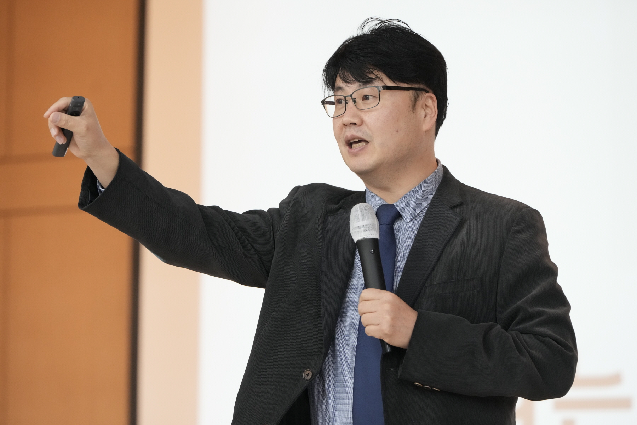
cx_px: 318
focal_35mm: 173
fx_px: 3061
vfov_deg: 7.9
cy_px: 212
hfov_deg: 11.9
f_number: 4.5
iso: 4000
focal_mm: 173
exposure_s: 1/160
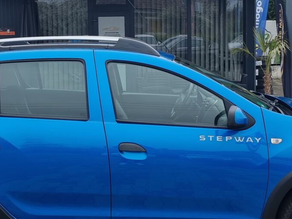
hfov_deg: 33.8
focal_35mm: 57
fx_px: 481
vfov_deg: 25.4
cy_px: 60
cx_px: 134
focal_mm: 6.7
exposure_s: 1/216
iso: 50
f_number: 1.8
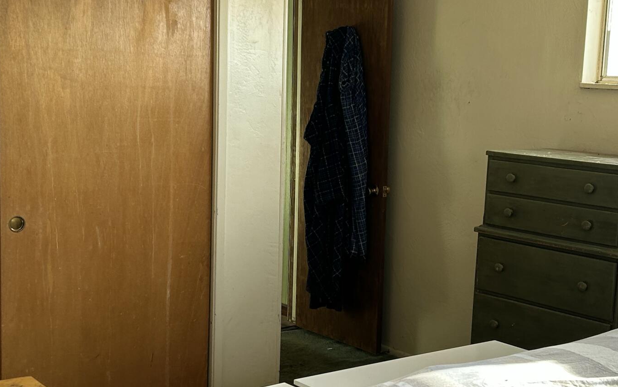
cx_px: 339
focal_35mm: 61
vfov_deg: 21.3
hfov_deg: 33.5
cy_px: 228
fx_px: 1027
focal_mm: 5.7
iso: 40
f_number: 1.5
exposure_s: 1/168
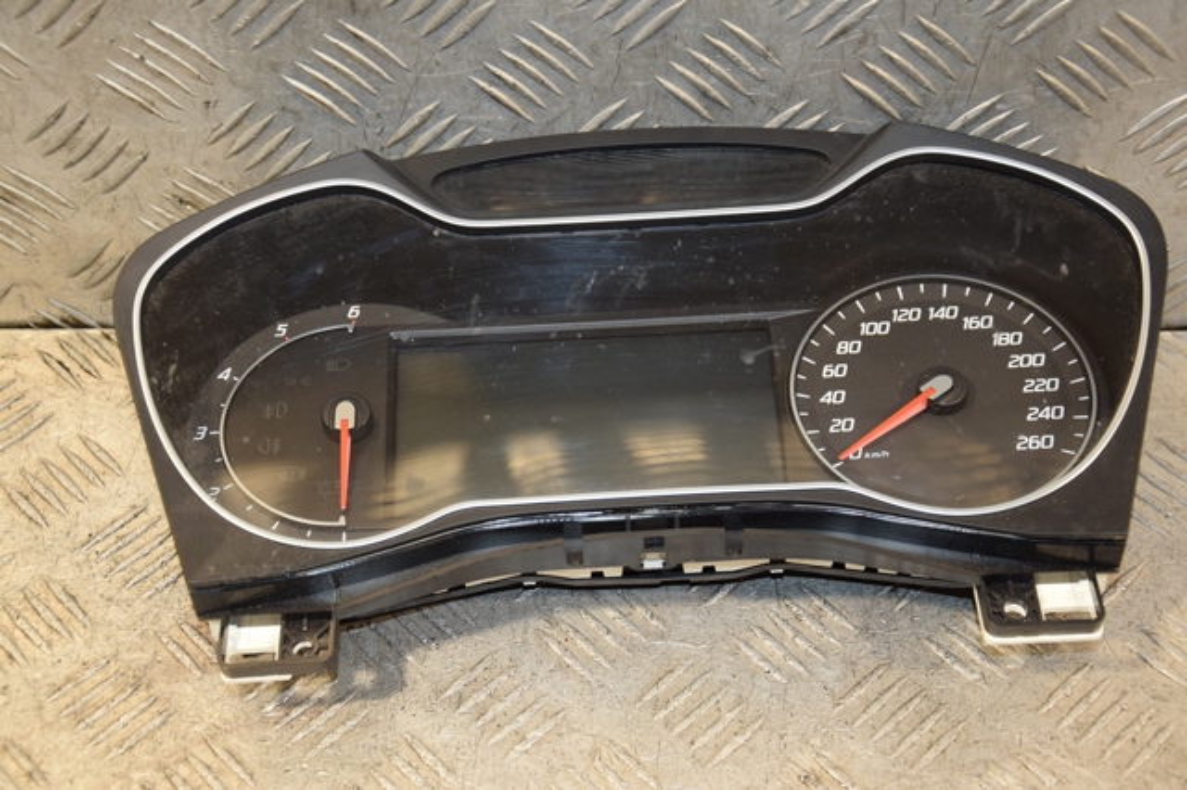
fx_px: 2076
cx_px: 594
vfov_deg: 21.5
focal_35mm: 63
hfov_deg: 31.9
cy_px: 395
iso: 800
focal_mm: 42
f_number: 4.8
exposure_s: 1/160
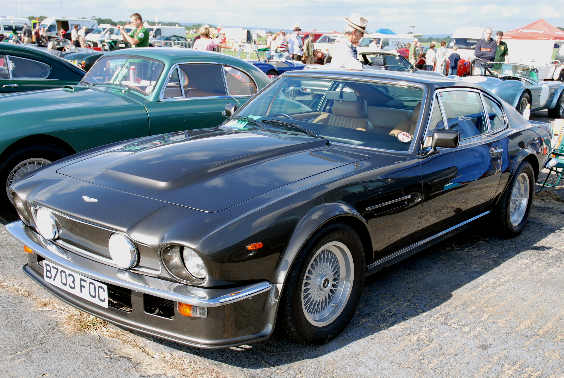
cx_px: 282
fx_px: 565
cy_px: 189
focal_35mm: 36
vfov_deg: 37.0
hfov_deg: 53.1
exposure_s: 1/160
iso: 100
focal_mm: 24
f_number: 6.3
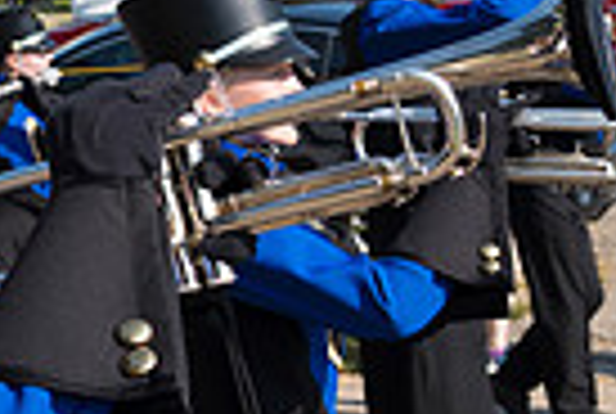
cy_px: 254
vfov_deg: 10.2
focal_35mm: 135
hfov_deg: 14.3
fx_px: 2315
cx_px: -256
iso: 320
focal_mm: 32
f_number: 6.3
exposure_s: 1/800
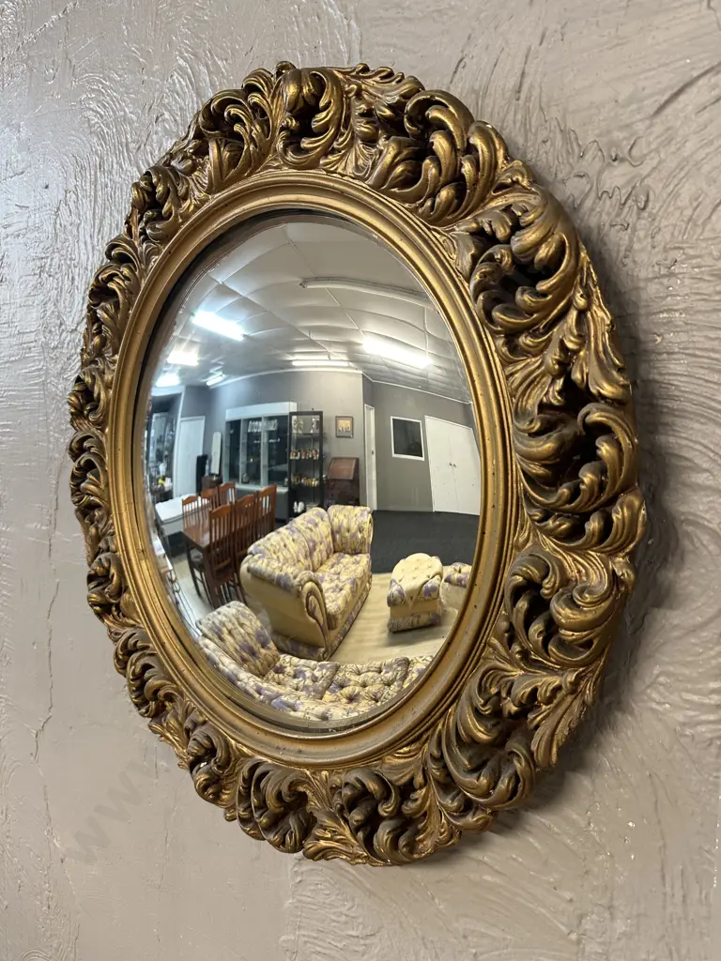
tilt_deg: -4.3
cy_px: 480
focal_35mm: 24
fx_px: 667
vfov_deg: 71.6
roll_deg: -1.6
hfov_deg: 56.8
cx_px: 360
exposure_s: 1/50
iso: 200
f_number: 1.78
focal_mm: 6.86
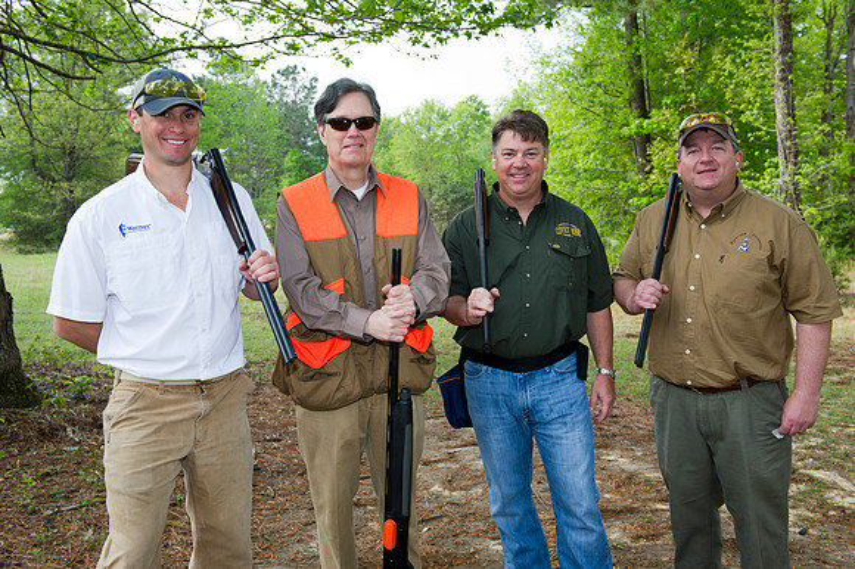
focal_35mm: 38
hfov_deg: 50.7
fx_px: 902
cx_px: 428
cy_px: 284
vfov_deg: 35.0
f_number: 7.1
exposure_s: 1/200
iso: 400
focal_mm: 38
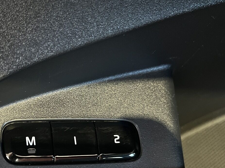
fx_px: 312
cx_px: 36
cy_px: 139
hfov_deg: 37.8
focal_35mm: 48
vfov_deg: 29.4
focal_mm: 5.1
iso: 640
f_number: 1.6
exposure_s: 1/25
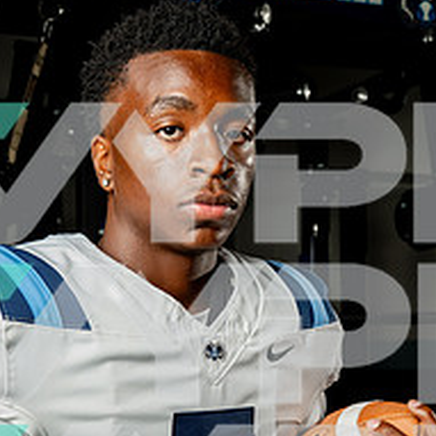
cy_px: 336
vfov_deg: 22.5
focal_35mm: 76
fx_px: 1083
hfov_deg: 22.8
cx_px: 233
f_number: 7.1
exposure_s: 1/200
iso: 500
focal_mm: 38
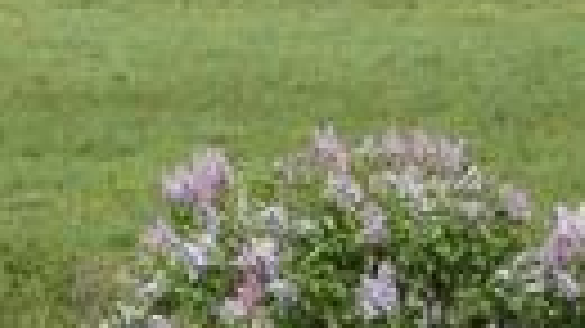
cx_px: 279
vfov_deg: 2.2
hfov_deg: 4.0
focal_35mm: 540
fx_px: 8373
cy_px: -148
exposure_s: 1/250
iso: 200
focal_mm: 70
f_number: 9
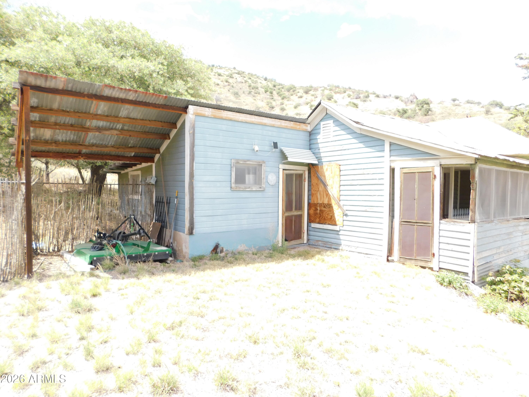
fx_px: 351
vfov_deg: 58.9
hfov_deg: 73.9
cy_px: 198
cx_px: 264
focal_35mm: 23
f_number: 3
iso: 125
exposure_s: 1/320
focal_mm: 4
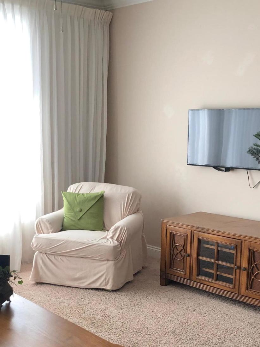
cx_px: 121
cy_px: 255
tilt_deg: -14.7
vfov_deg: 36.7
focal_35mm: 51
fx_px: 511
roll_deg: -1.1
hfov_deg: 28.6
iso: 32
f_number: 1.8
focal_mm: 3.99
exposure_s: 1/30
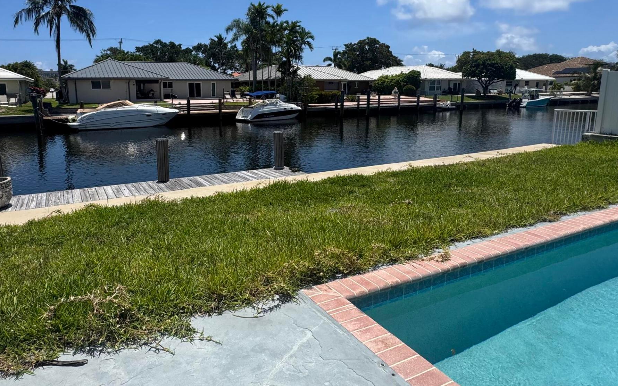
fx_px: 404
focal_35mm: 24
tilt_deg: -8.5
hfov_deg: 74.2
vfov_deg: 50.8
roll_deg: -0.6
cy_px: 156
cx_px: 258
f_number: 2.2
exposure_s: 1/2770
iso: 50
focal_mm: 2.22
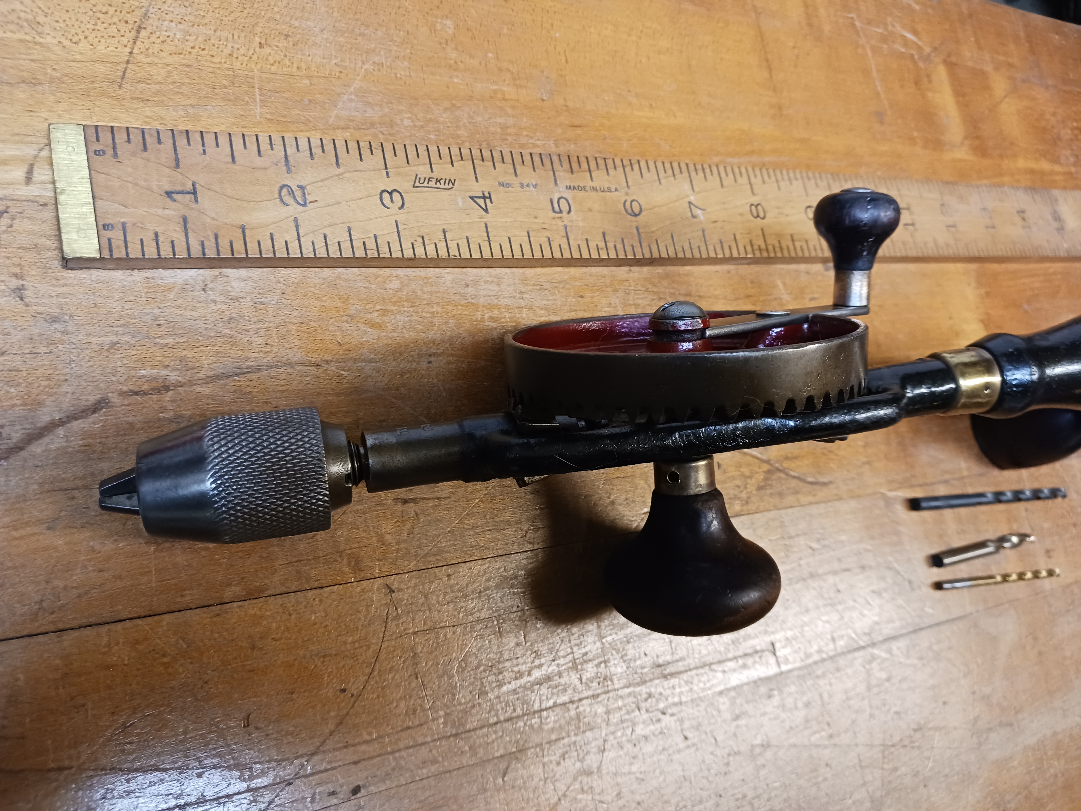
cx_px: 540
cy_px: 406
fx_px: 843
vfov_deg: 51.4
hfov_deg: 65.3
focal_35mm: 27
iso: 320
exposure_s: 1/24
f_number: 1.8
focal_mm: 4
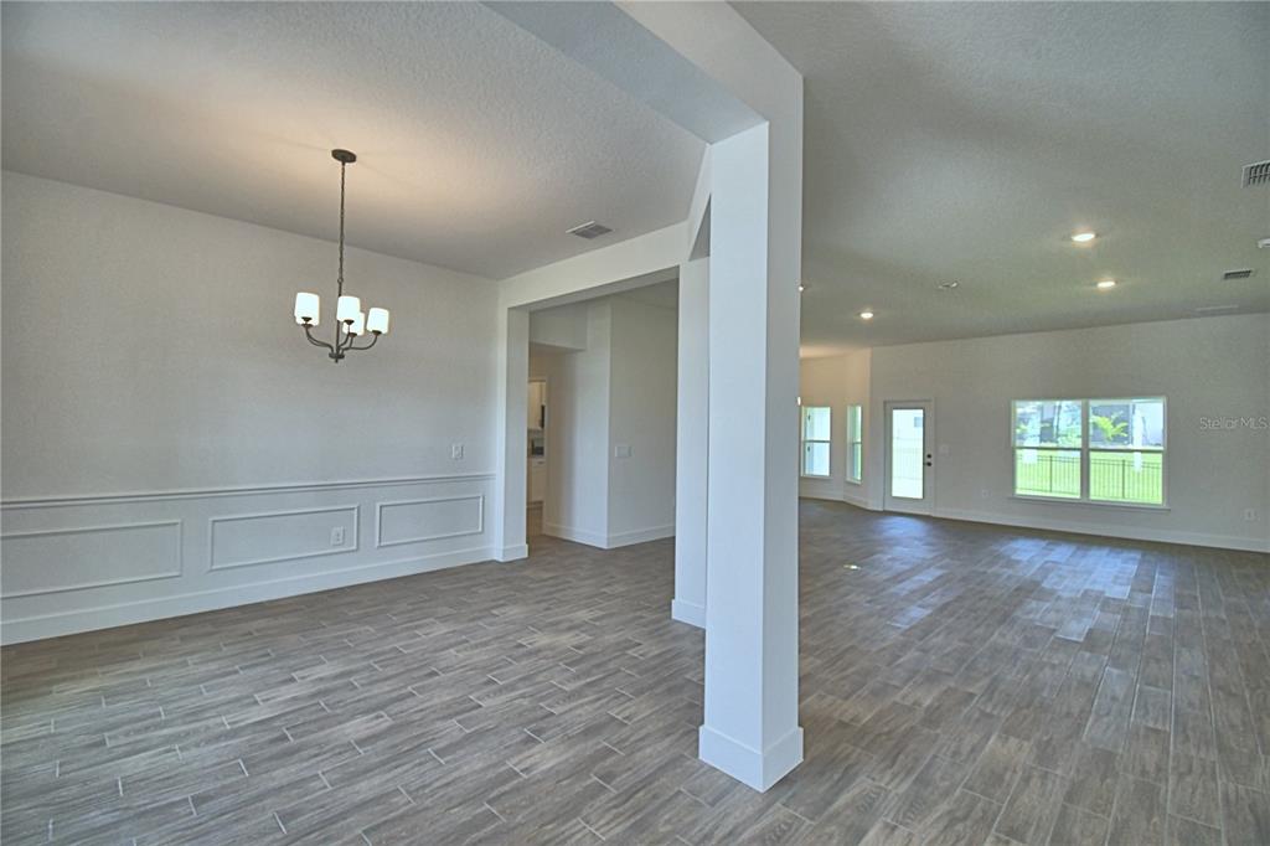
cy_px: 423
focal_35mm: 15
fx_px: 529
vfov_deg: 77.3
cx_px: 635
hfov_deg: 100.4
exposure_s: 1/125
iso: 280
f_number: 4.5
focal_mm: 10
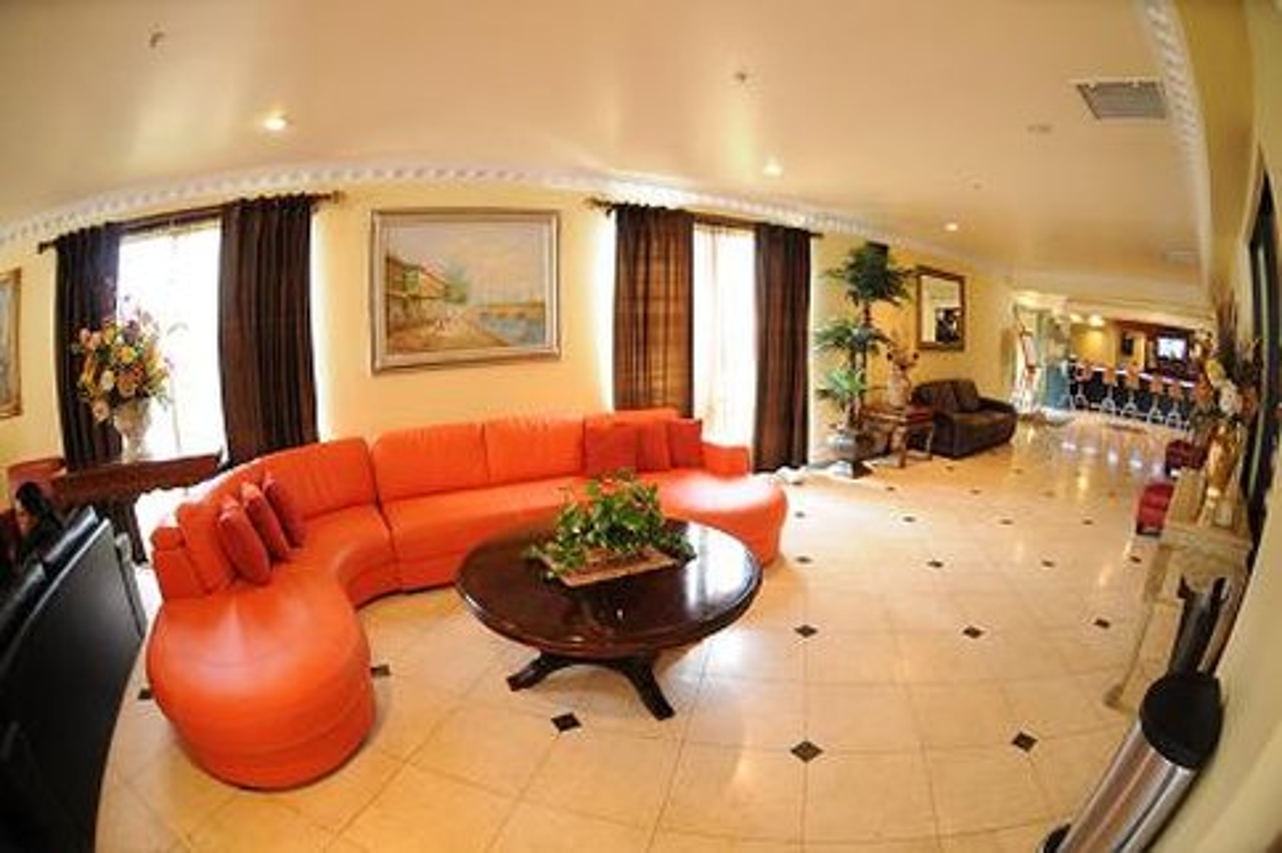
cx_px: 641
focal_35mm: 16
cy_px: 426
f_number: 2.8
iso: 1250
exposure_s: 1/60
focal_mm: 10.5
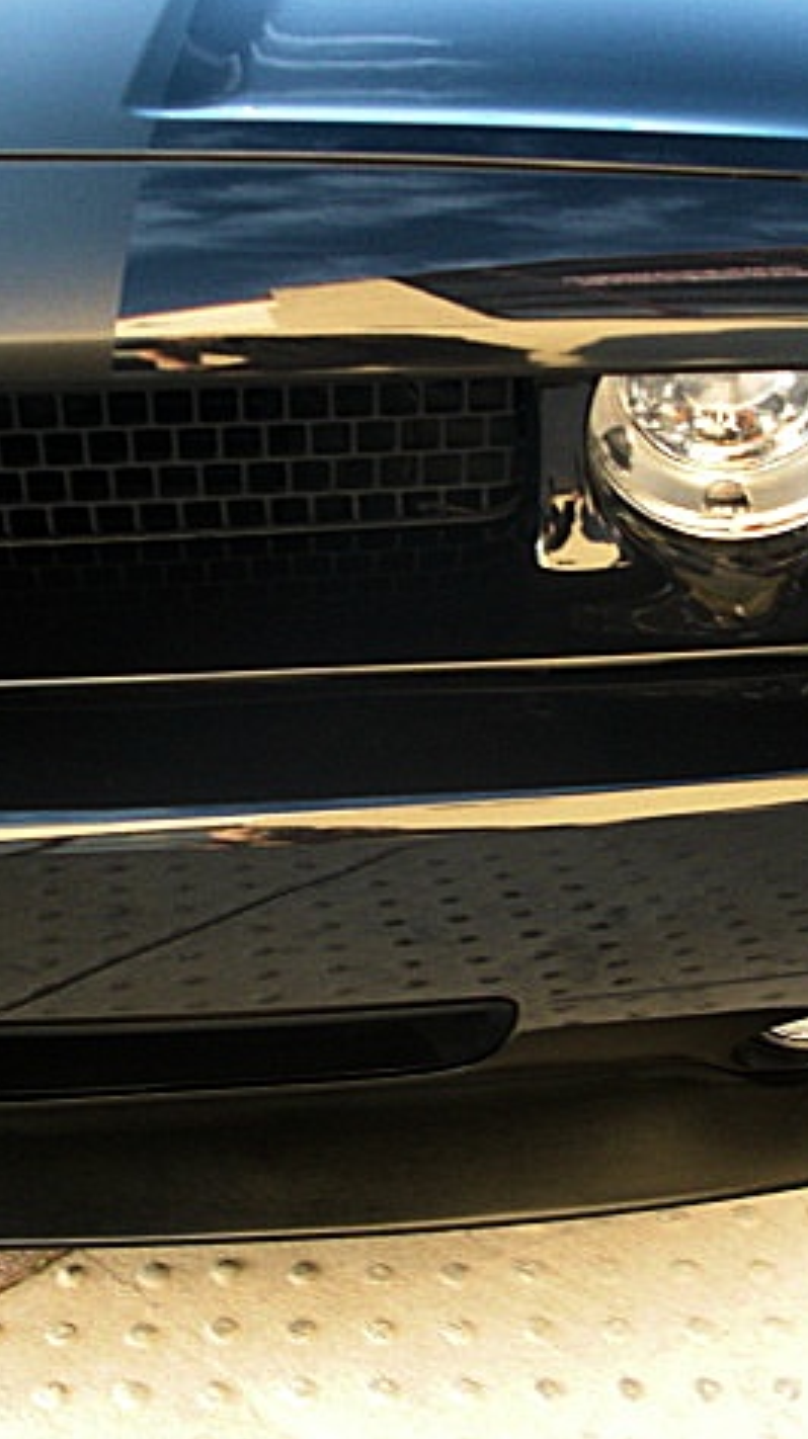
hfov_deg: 22.6
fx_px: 2022
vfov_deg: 39.2
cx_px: 365
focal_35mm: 53
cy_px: 713
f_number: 2.8
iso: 200
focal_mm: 6.3
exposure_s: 1/80
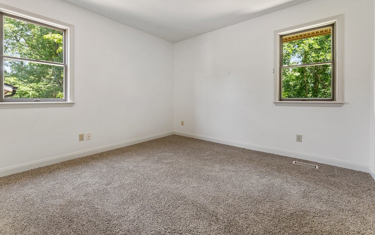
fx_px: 153
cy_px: 105
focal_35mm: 15
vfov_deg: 74.6
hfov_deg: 101.4
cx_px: 183
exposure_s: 1/1.67
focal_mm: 14
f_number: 10
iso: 320
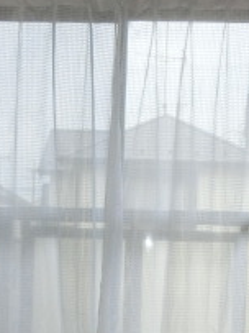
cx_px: 110
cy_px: 269
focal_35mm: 79
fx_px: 758
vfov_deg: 24.3
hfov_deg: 18.6
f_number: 3.5
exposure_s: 1/400
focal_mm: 4.5
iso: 400
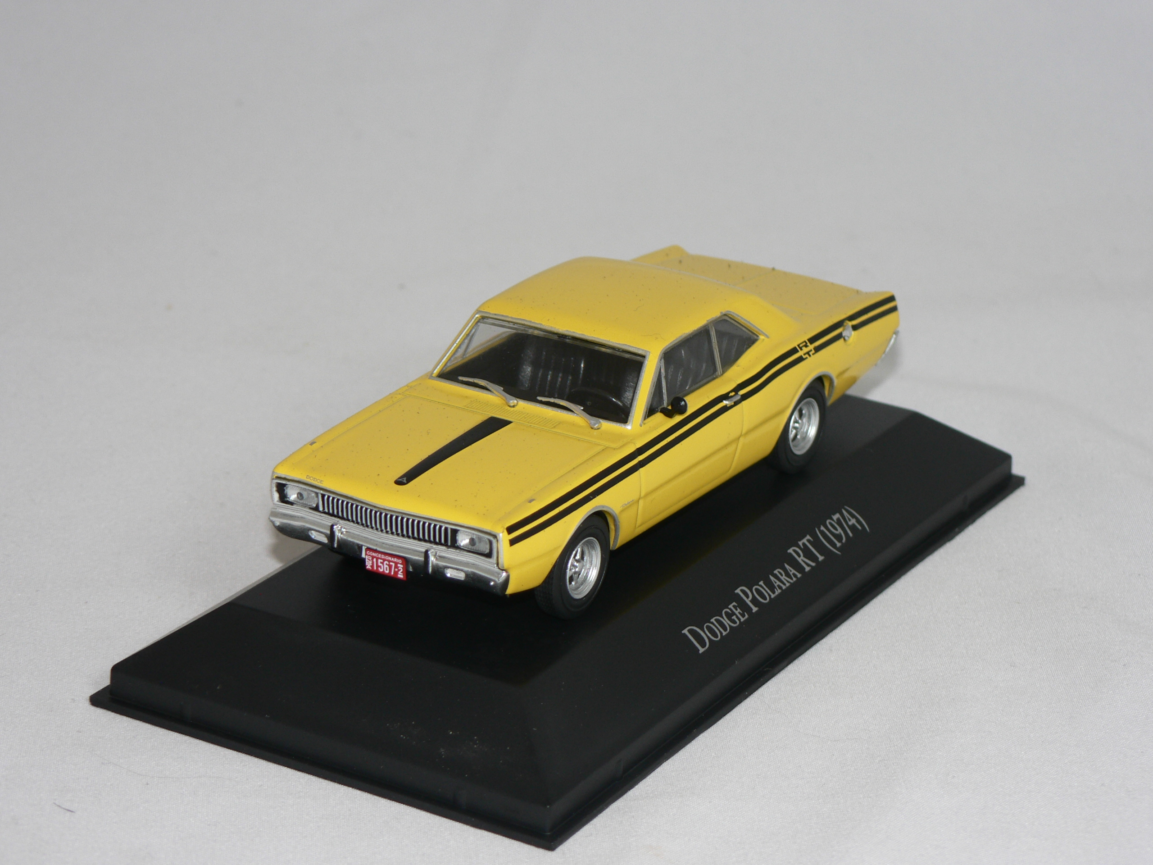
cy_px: 432
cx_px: 576
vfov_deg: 13.2
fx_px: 3731
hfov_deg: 17.6
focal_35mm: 112
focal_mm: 18.6
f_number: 3.2
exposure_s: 1/60
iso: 80
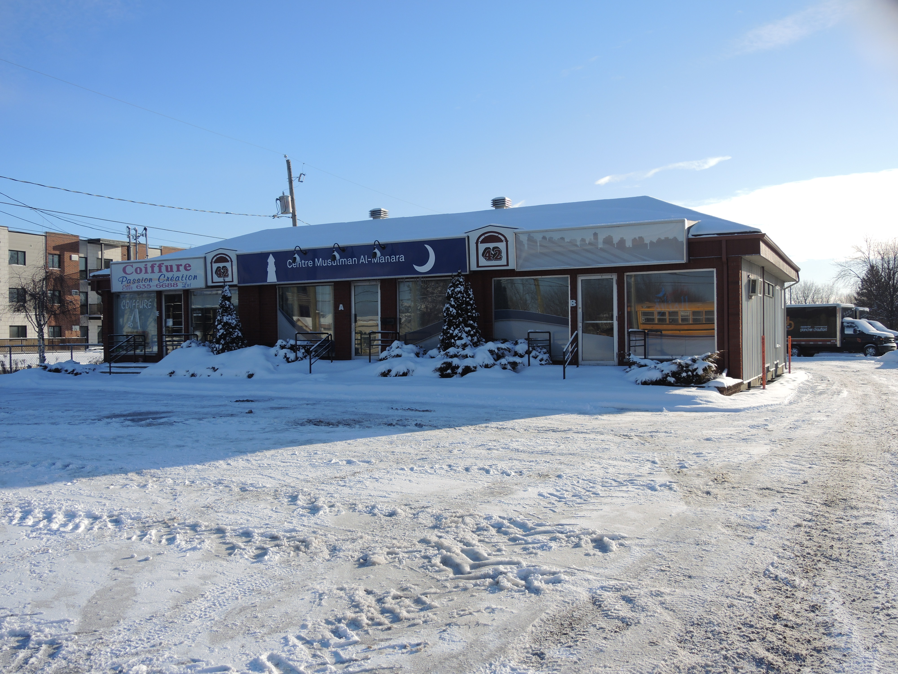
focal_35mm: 30
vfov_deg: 46.8
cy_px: 337
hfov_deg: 60.0
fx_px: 778
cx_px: 449
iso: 80
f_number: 2.8
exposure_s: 1/1250
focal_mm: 6.5
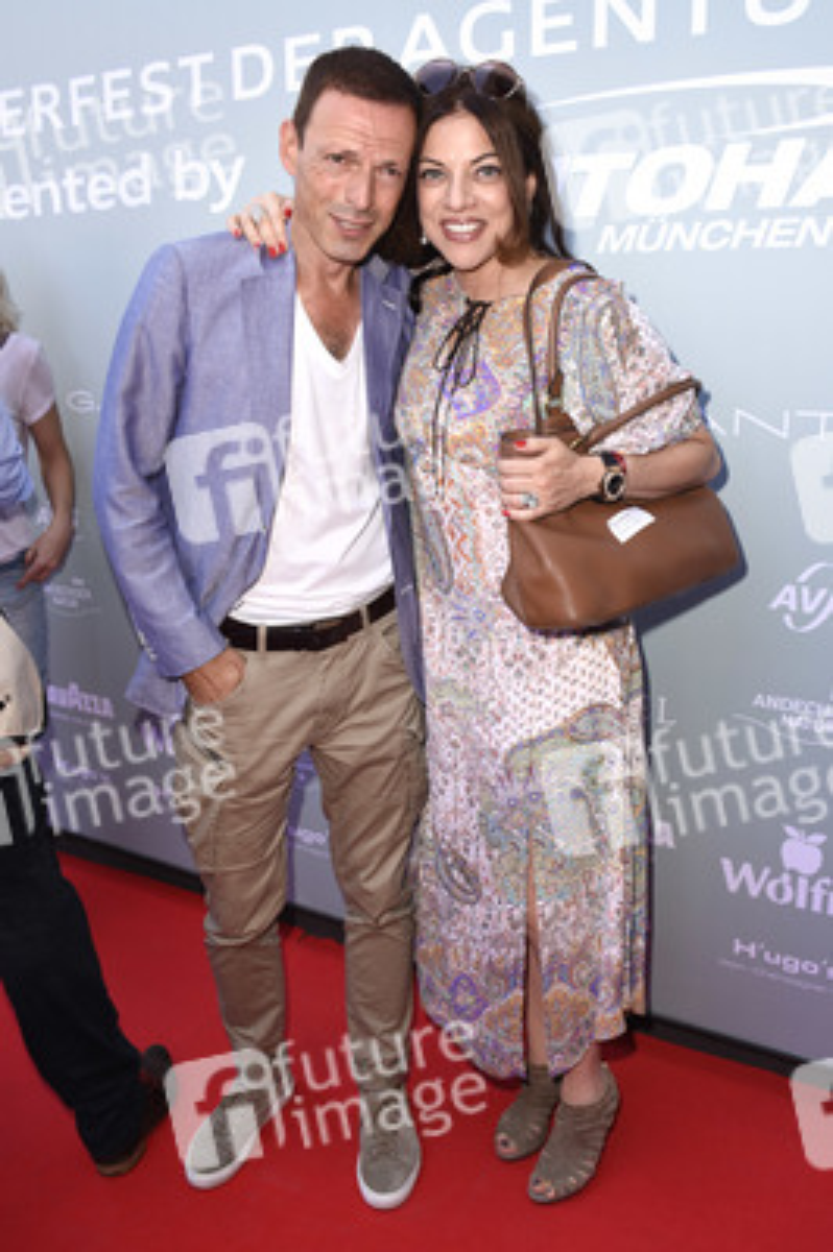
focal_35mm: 30
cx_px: 416
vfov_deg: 62.0
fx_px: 1043
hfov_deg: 43.5
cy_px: 626
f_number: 6.3
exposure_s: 1/160
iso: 320
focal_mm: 20
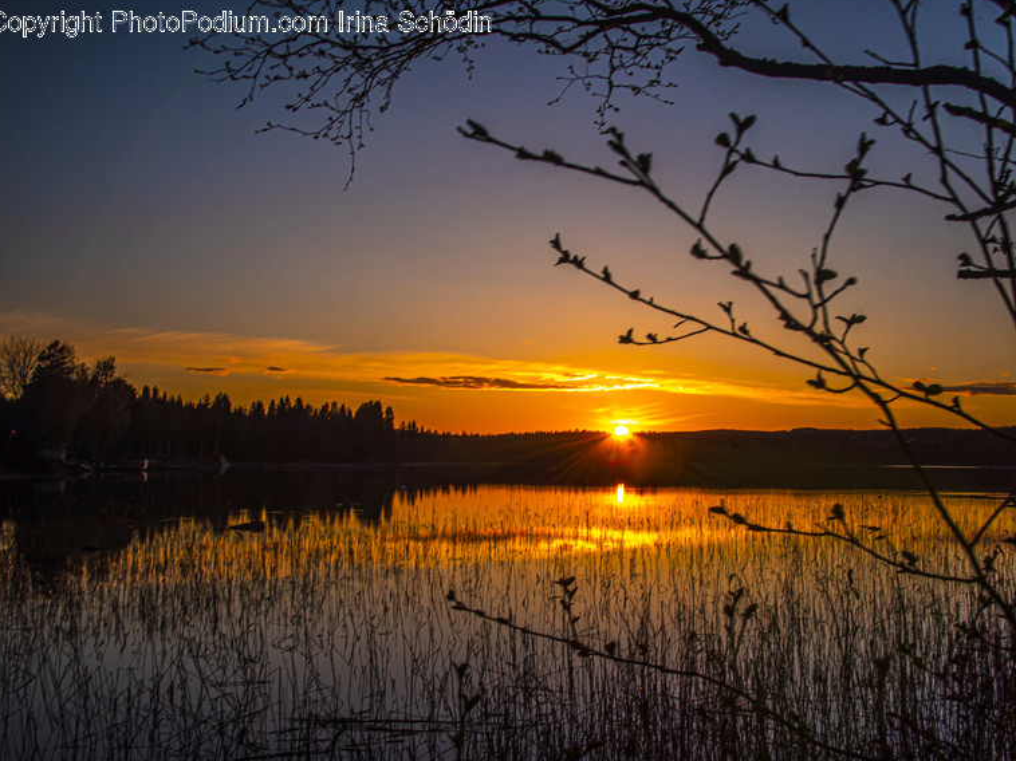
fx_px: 1408
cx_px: 591
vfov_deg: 30.2
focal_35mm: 48
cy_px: 393
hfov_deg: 39.6
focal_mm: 42
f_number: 18
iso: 100
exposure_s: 1/15
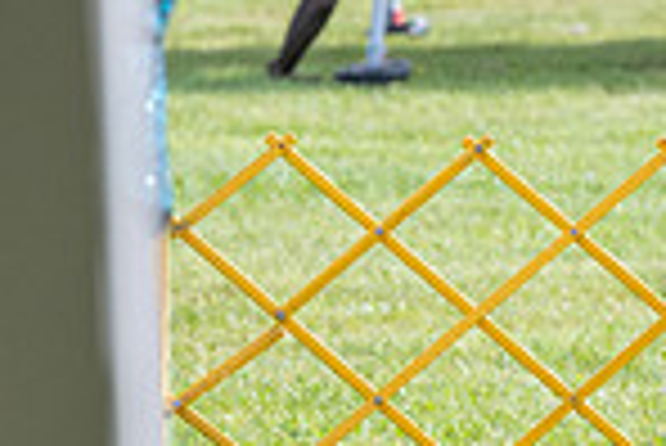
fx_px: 10666
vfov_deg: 2.4
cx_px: 936
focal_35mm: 576
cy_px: 29
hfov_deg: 3.6
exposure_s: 1/1250
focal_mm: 147
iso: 500
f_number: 5.6
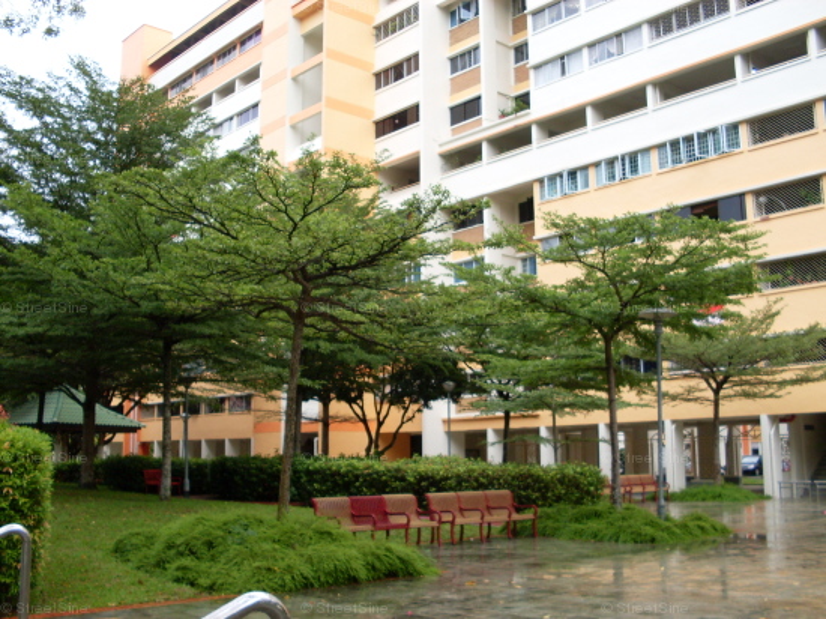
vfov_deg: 37.7
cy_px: 310
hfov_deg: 49.0
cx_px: 413
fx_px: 906
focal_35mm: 38
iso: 80
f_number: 2.8
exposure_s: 1/90
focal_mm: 6.3
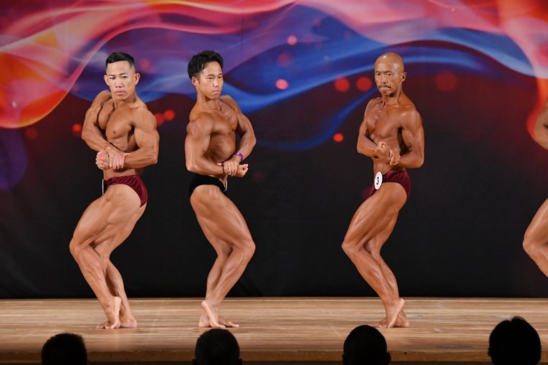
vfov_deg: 6.0
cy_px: 183
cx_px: 273
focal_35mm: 228
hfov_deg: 9.0
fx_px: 3468
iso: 3200
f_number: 5.6
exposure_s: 1/400
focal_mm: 150
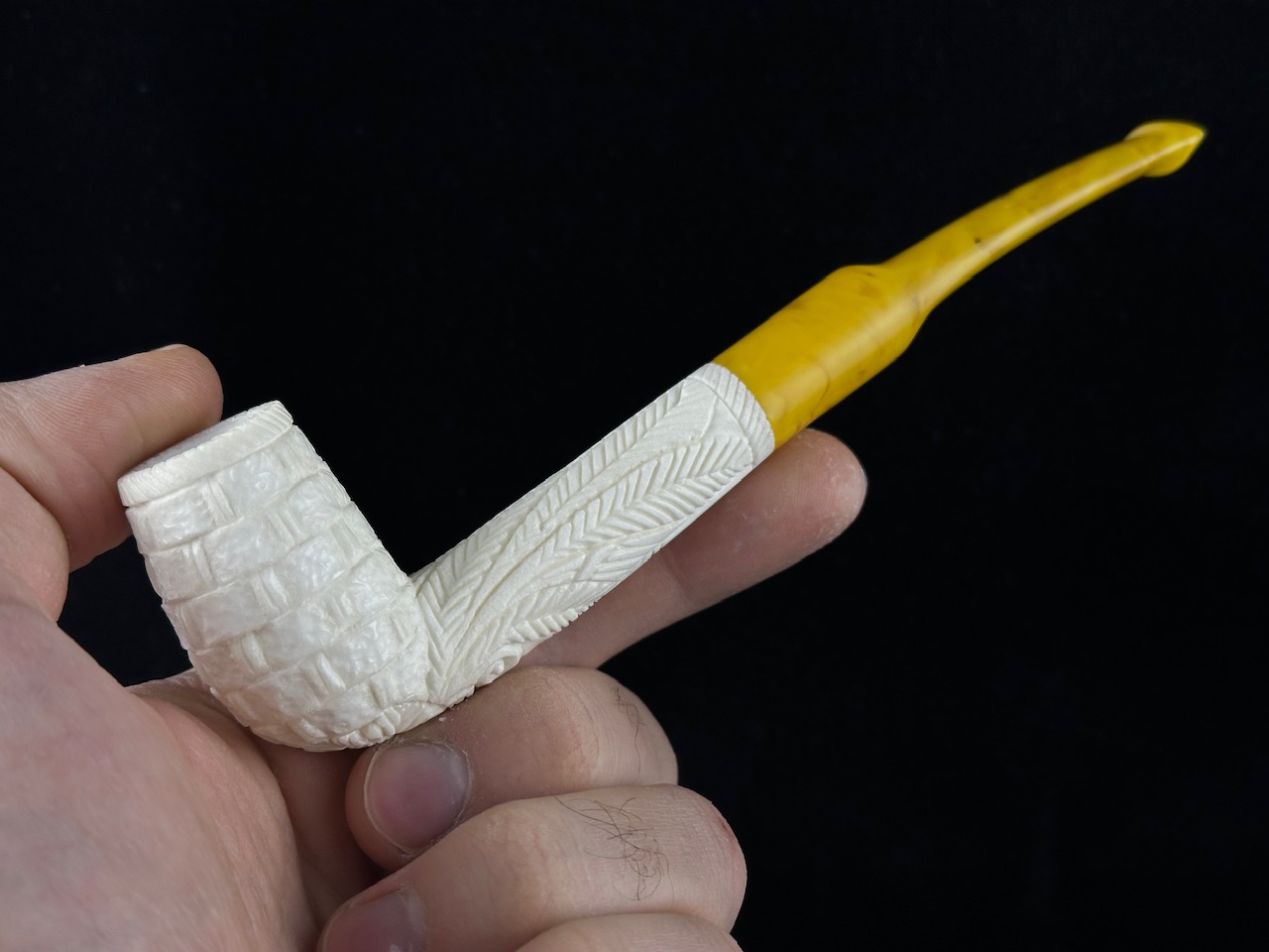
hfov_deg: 39.7
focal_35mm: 48
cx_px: 634
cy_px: 476
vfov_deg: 30.3
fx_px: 1760
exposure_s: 1/816
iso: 64
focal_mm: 6.86
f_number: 1.78
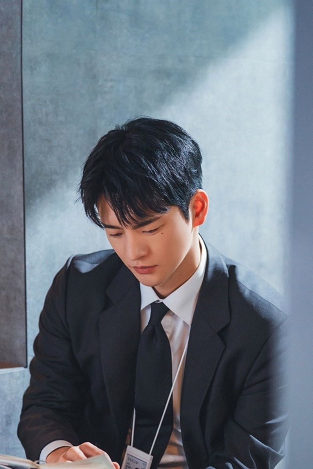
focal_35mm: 70
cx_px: 156
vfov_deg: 28.8
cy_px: 234
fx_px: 912
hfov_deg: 19.5
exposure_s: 1/100
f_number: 2.8
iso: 2000
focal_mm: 70
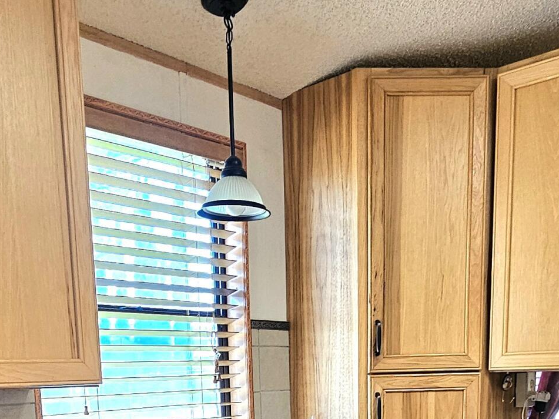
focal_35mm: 41
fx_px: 662
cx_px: 282
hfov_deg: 45.8
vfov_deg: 30.1
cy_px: 500
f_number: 2.2
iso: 160
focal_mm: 2.2
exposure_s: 1/60.2
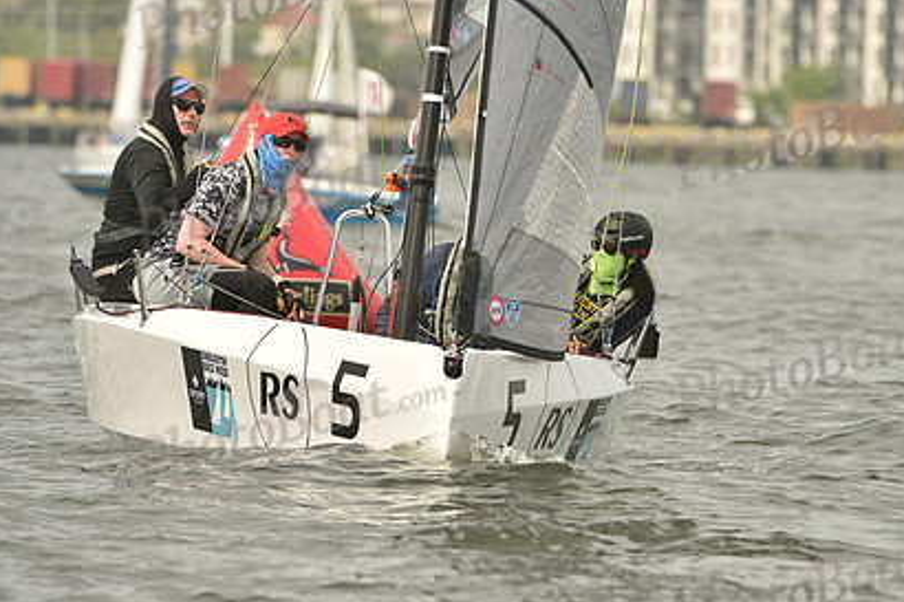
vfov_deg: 2.4
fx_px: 14206
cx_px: 562
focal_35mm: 566
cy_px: 279
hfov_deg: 3.6
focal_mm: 400
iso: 320
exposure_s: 1/1250
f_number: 7.1
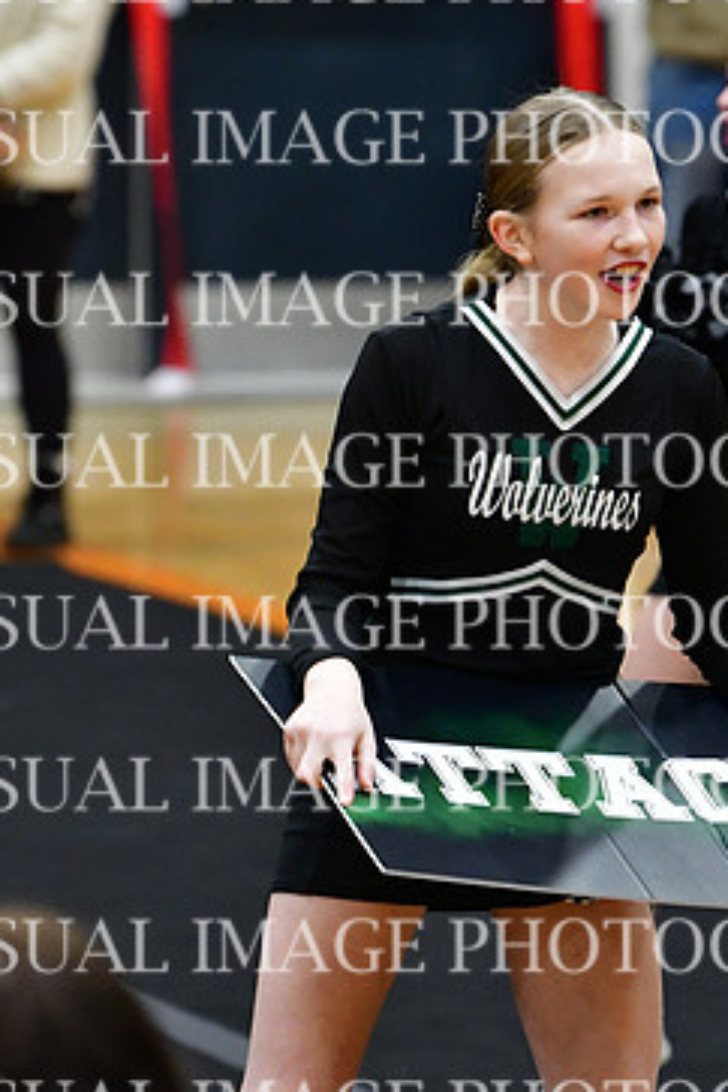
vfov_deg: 4.8
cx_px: 429
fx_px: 13073
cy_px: 541
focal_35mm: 431
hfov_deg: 3.2
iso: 4000
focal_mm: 180
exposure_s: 1/500
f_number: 3.5
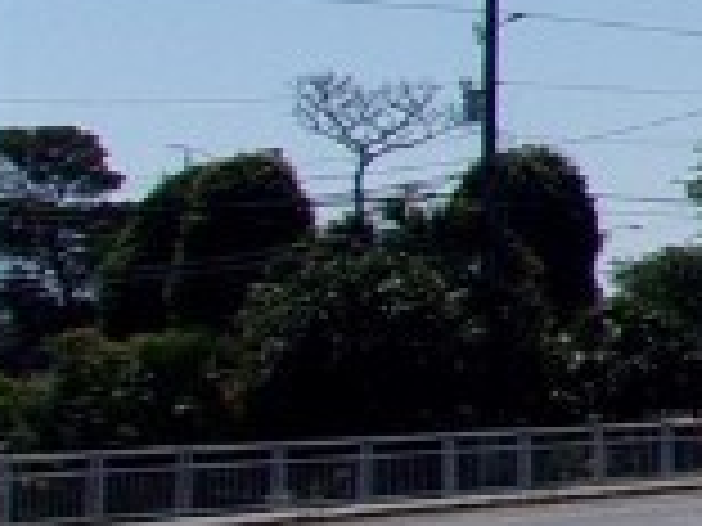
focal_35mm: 177
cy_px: -22
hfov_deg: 8.8
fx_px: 3589
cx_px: 2236
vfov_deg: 8.3
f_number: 10.4
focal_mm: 4.9
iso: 80
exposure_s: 1/200
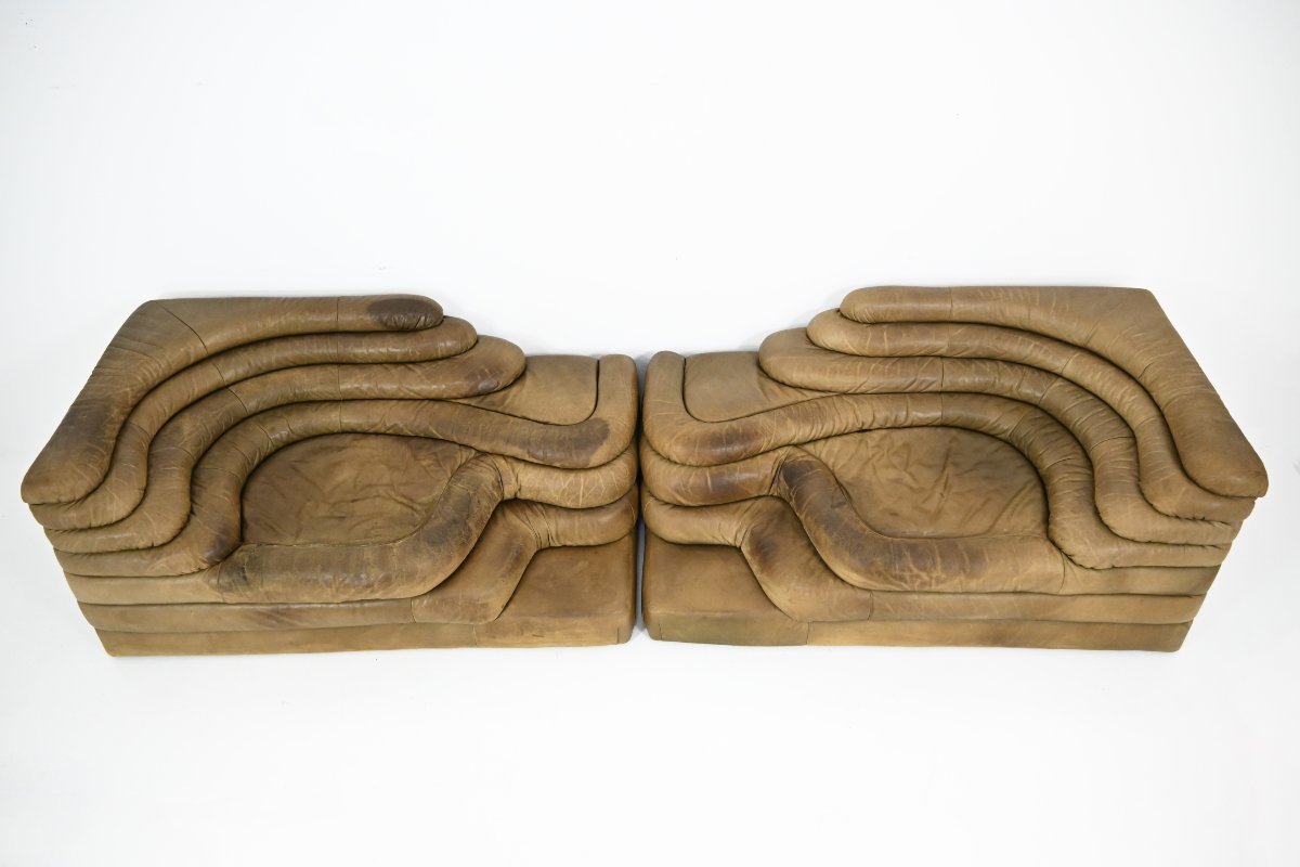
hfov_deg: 67.4
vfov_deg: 47.9
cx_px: 650
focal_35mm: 27
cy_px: 434
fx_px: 975
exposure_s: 1/125
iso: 3200
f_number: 3.5
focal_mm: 18
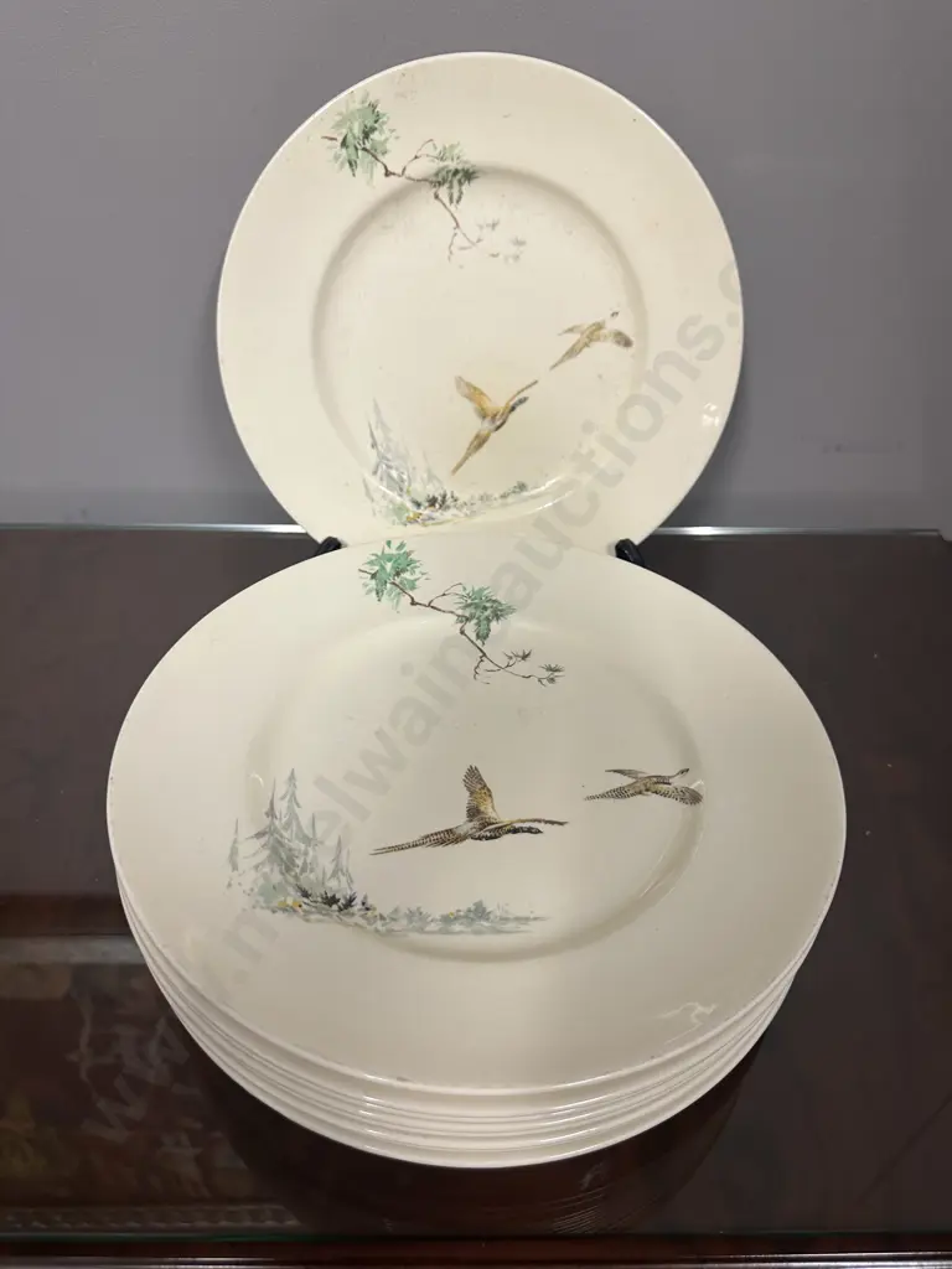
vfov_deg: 71.6
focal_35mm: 24
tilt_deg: -41.2
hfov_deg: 56.8
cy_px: 634
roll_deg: -2.1
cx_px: 476
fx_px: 880
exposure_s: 1/50
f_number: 1.78
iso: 125
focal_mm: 6.86
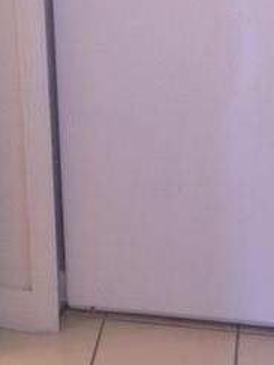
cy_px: -40
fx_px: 802
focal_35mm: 76
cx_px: 166
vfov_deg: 23.9
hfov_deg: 19.4
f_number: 2.2
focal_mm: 4.15
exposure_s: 1/31
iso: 32
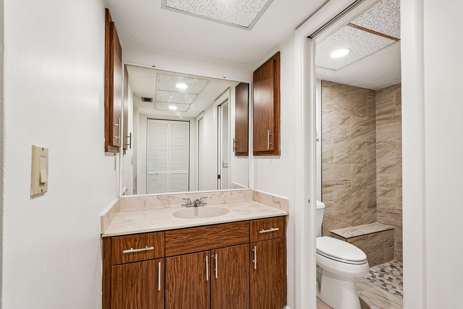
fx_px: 212
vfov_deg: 72.0
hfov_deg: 95.0
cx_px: 232
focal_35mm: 16
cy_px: 154
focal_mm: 16.5
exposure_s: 1/20
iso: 400
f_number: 8
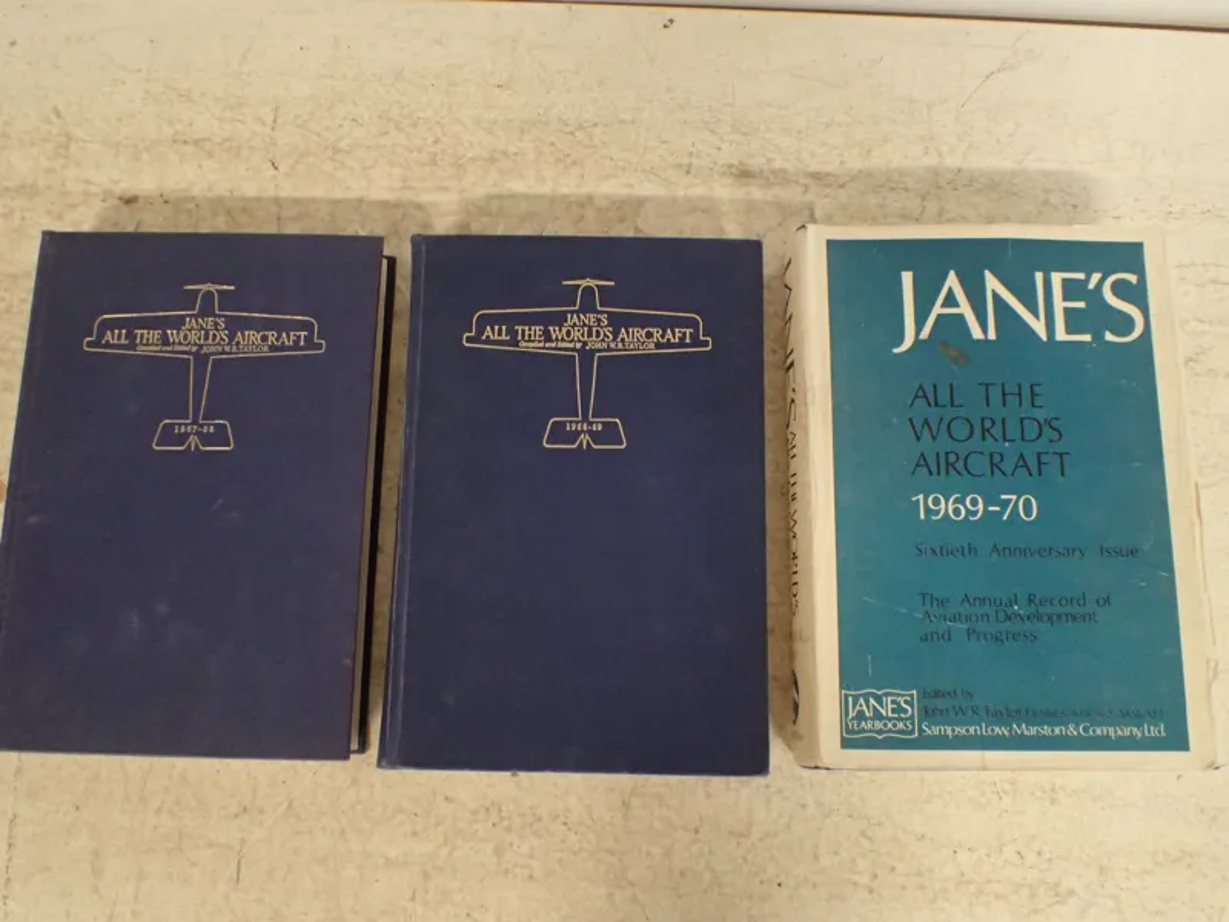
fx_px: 1065
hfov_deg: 60.0
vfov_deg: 46.8
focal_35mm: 30
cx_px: 614
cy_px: 461
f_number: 2.3
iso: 800
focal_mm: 5.5
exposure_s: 1/40
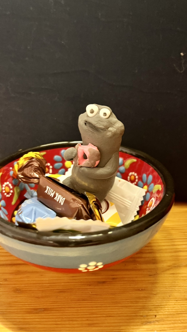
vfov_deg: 66.1
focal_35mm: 29
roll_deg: -0.9
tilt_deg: -25.7
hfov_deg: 40.2
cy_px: 164
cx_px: 95
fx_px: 256
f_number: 1.6
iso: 640
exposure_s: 1/25
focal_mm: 5.1
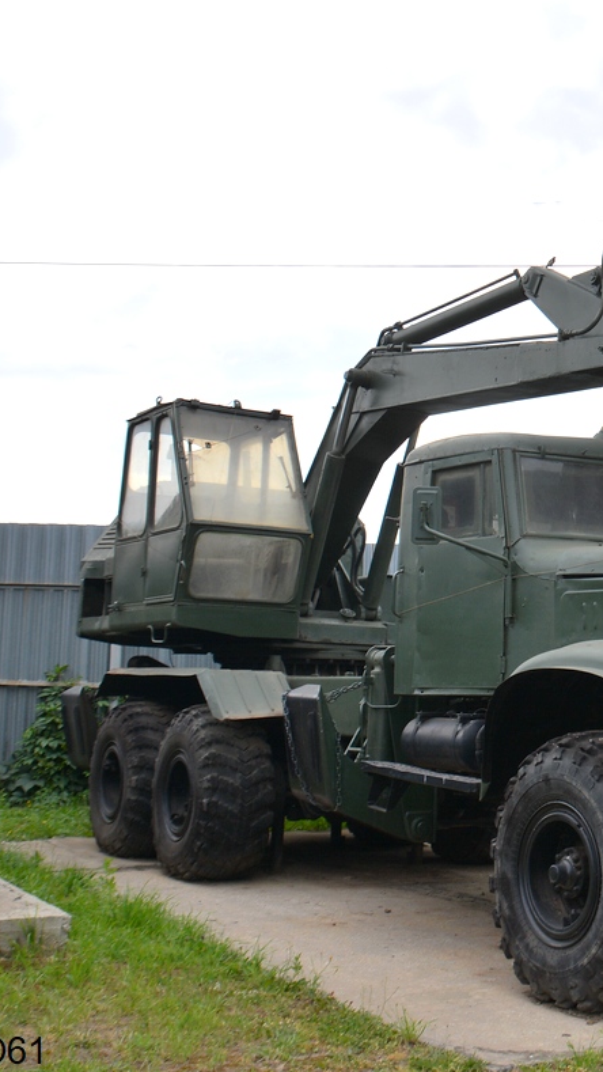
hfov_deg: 25.7
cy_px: 531
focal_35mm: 43
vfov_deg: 47.4
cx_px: 661
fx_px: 1222
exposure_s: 1/250
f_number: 8
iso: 110
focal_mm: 18
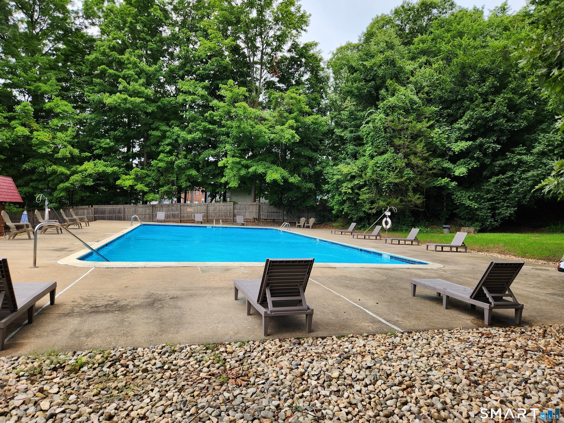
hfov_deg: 73.9
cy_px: 212
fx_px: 375
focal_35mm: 23
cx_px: 282
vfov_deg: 58.9
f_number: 1.8
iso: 20
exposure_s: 1/572
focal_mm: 5.4
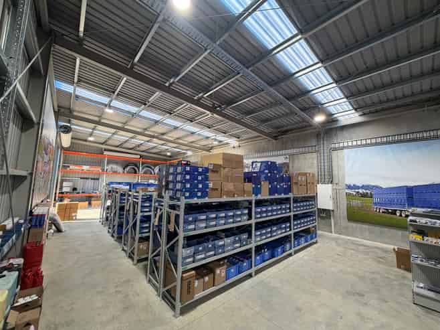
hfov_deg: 102.1
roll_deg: -1.6
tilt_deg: +6.7
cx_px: 220
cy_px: 165
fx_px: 178
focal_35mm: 14
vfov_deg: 85.6
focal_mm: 2.22
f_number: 2.2
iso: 125
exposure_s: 1/100
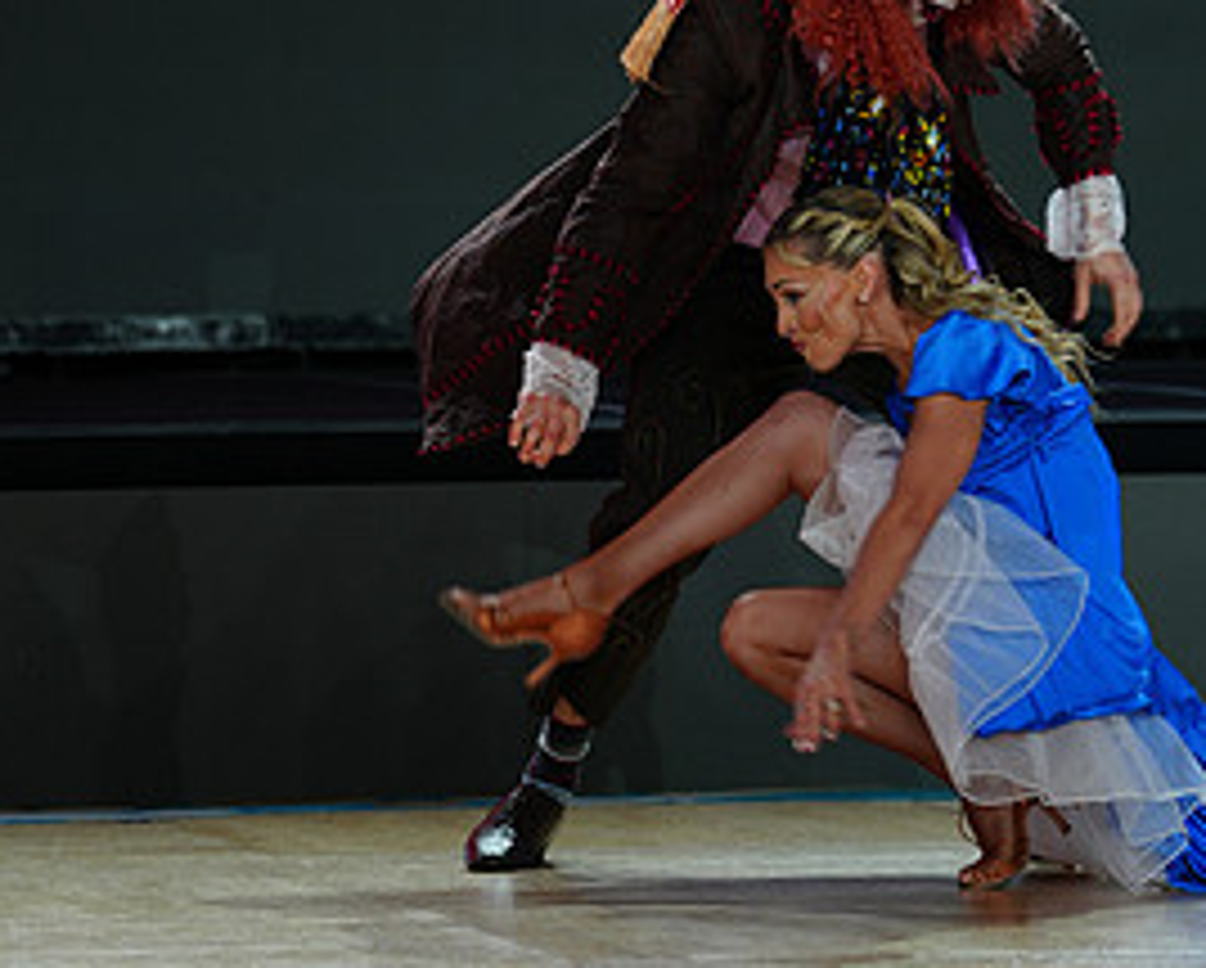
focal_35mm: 333
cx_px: 848
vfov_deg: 4.6
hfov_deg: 5.8
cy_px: -176
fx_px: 11899
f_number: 2.8
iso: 200
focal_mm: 164
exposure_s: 1/400
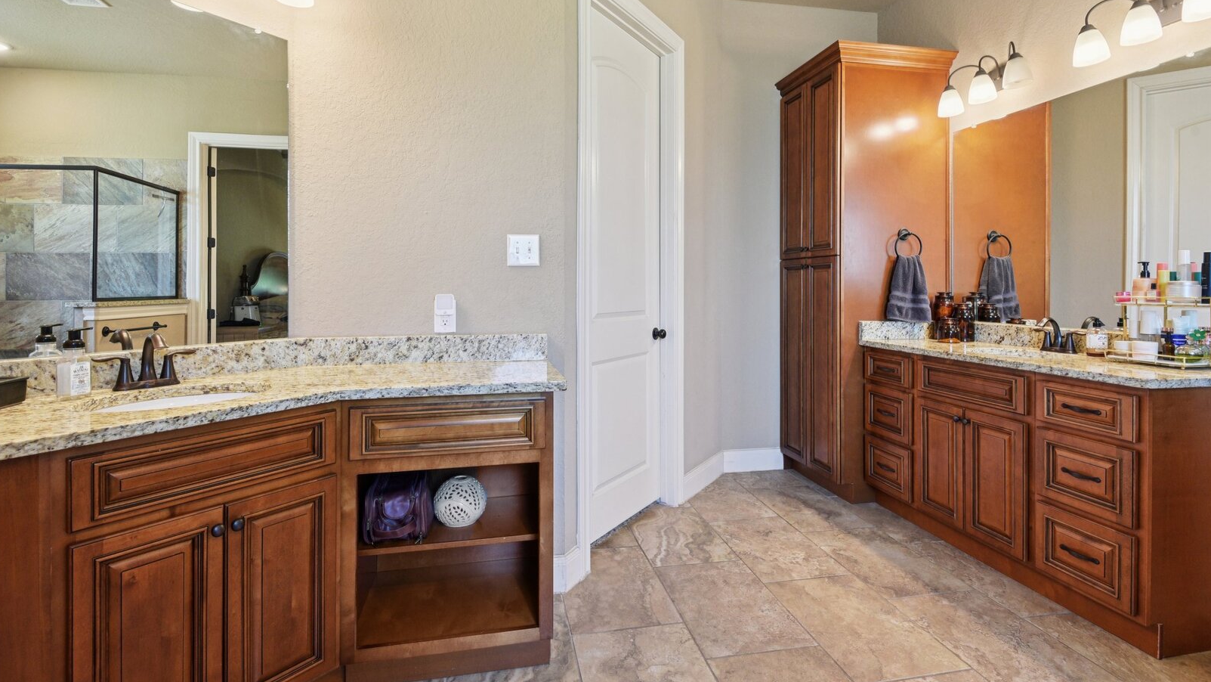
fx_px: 578
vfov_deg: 60.8
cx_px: 604
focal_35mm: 18
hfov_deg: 92.7
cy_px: 292
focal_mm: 17
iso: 2200
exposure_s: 1/15
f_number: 8
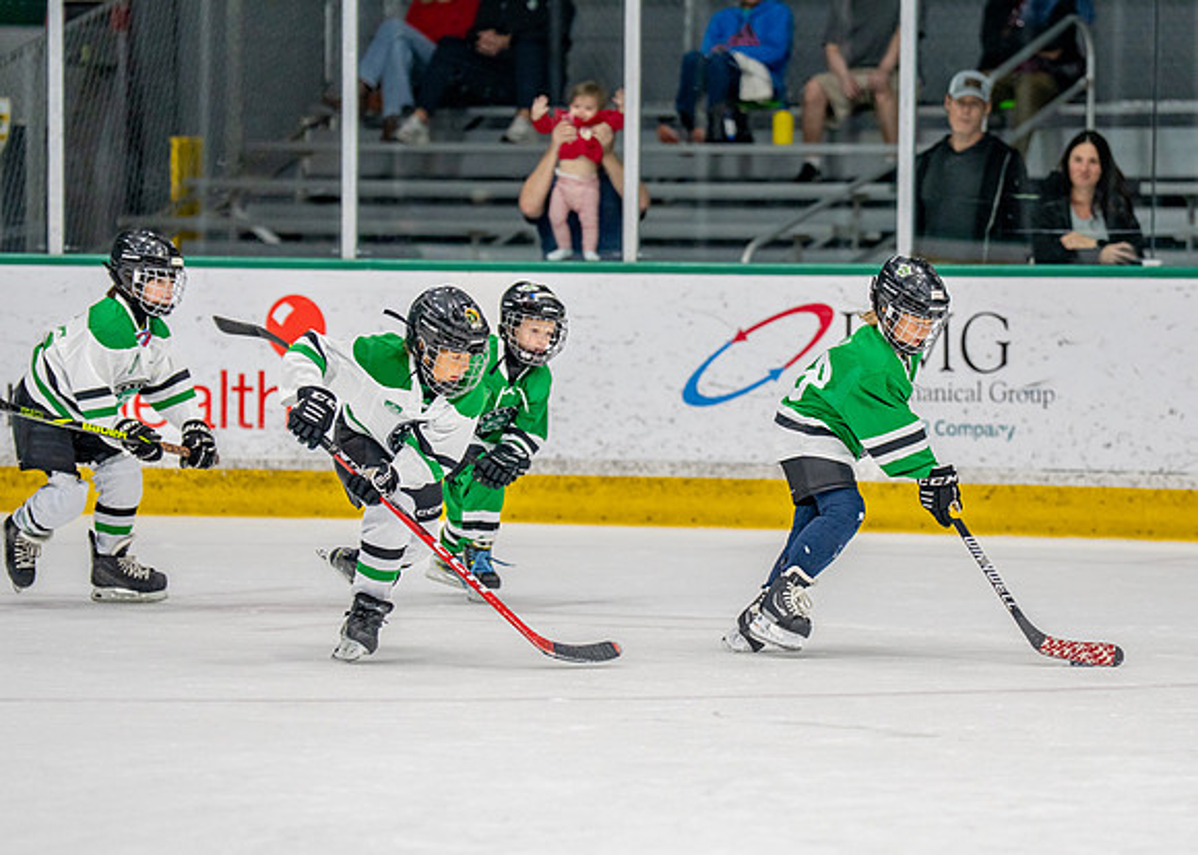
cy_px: 531
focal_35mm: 212
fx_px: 7195
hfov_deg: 9.5
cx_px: 737
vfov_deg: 6.8
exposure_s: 1/1250
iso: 1000
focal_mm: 147
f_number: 2.8
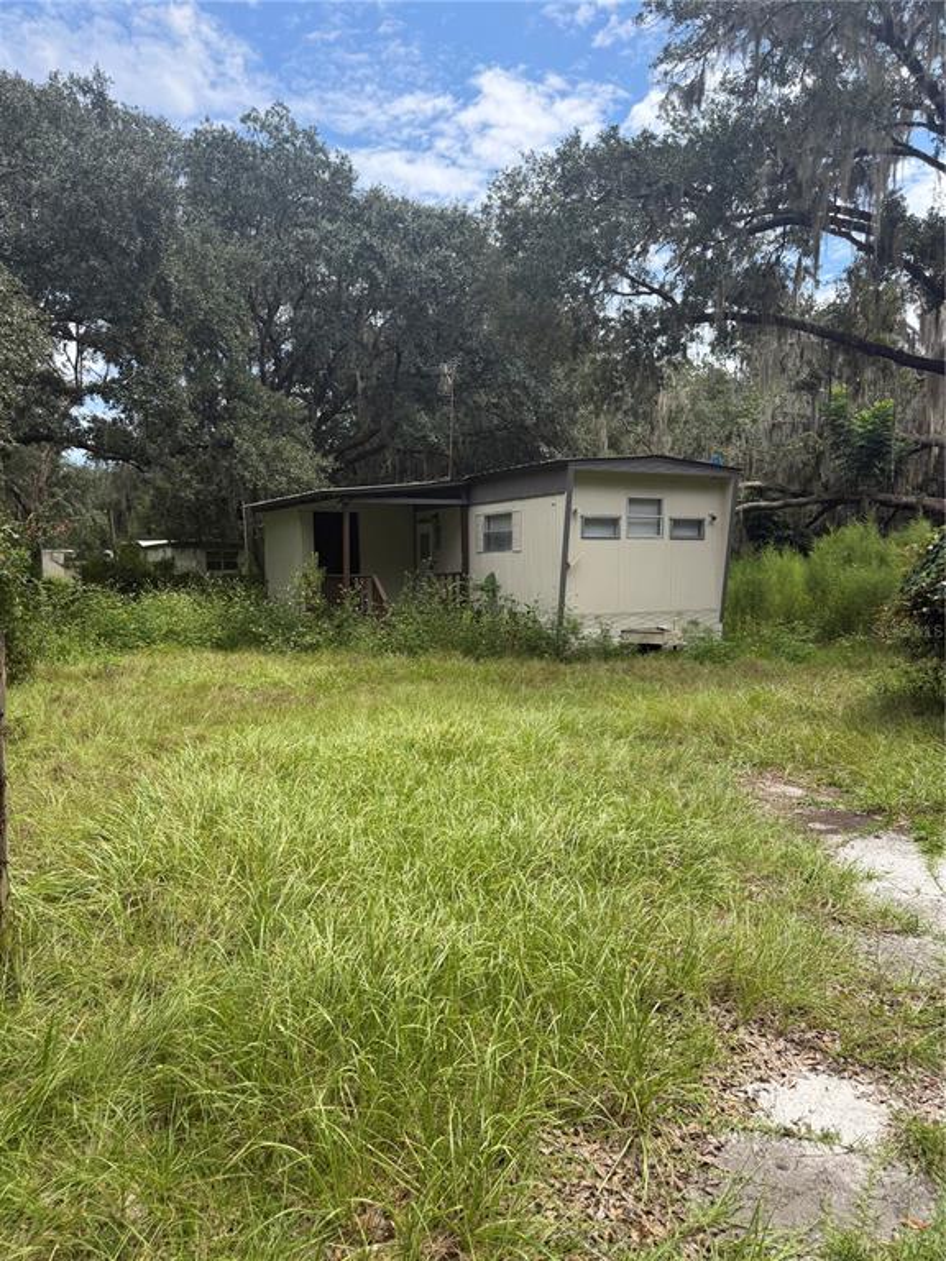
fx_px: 875
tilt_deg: -4.3
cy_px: 630
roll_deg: +0.8
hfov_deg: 56.8
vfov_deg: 71.6
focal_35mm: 24
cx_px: 473
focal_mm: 6.76
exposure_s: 1/3145
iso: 100
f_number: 1.78
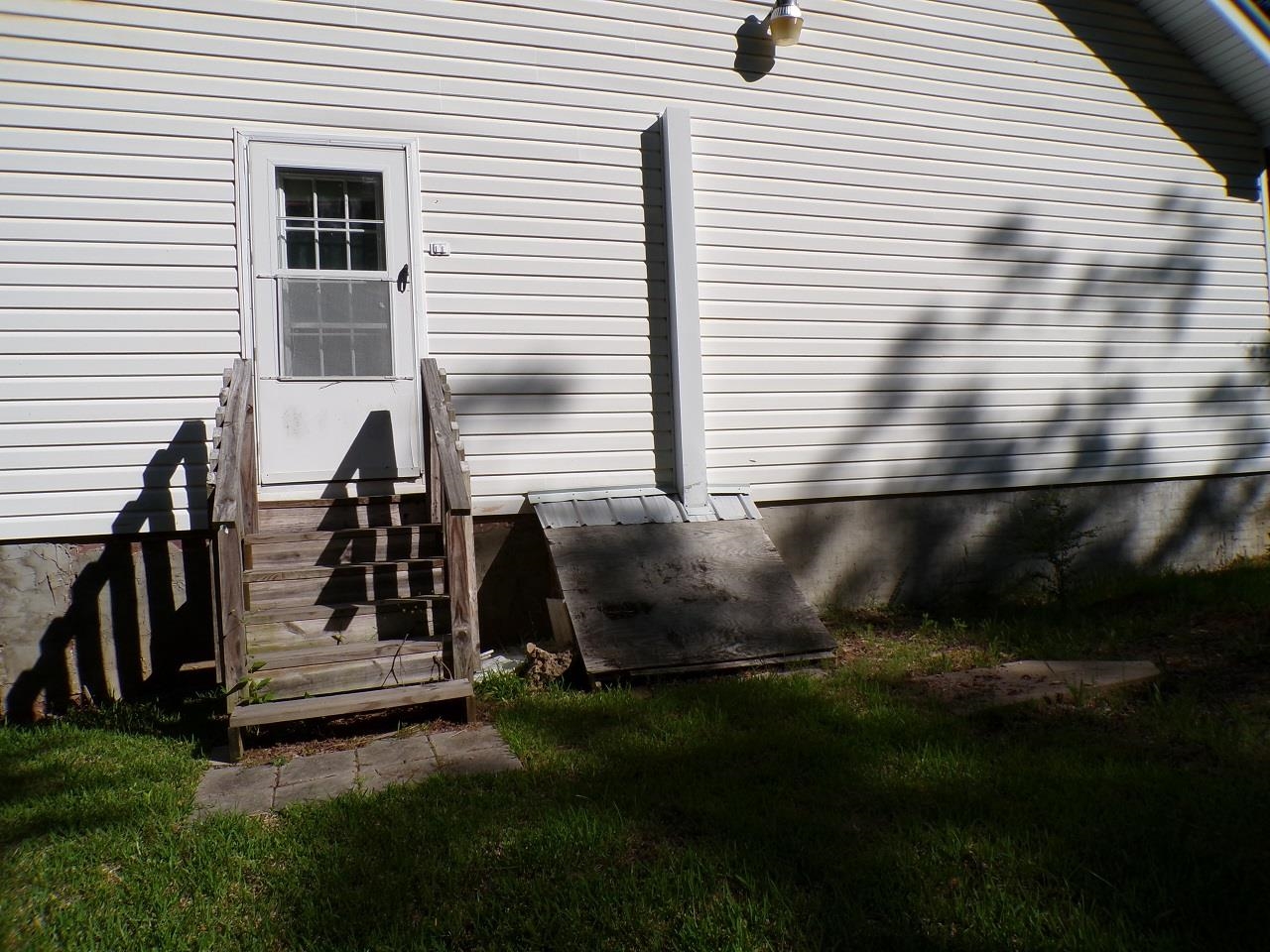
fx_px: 881
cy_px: 476
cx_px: 635
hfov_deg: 71.6
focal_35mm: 24
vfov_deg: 56.8
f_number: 5.8
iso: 100
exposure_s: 1/680
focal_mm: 4.3
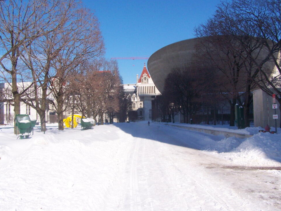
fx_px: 325
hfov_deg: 46.8
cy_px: 105
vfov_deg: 36.0
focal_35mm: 40
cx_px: 145
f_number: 5.6
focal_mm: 6.3
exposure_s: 1/1600
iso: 200
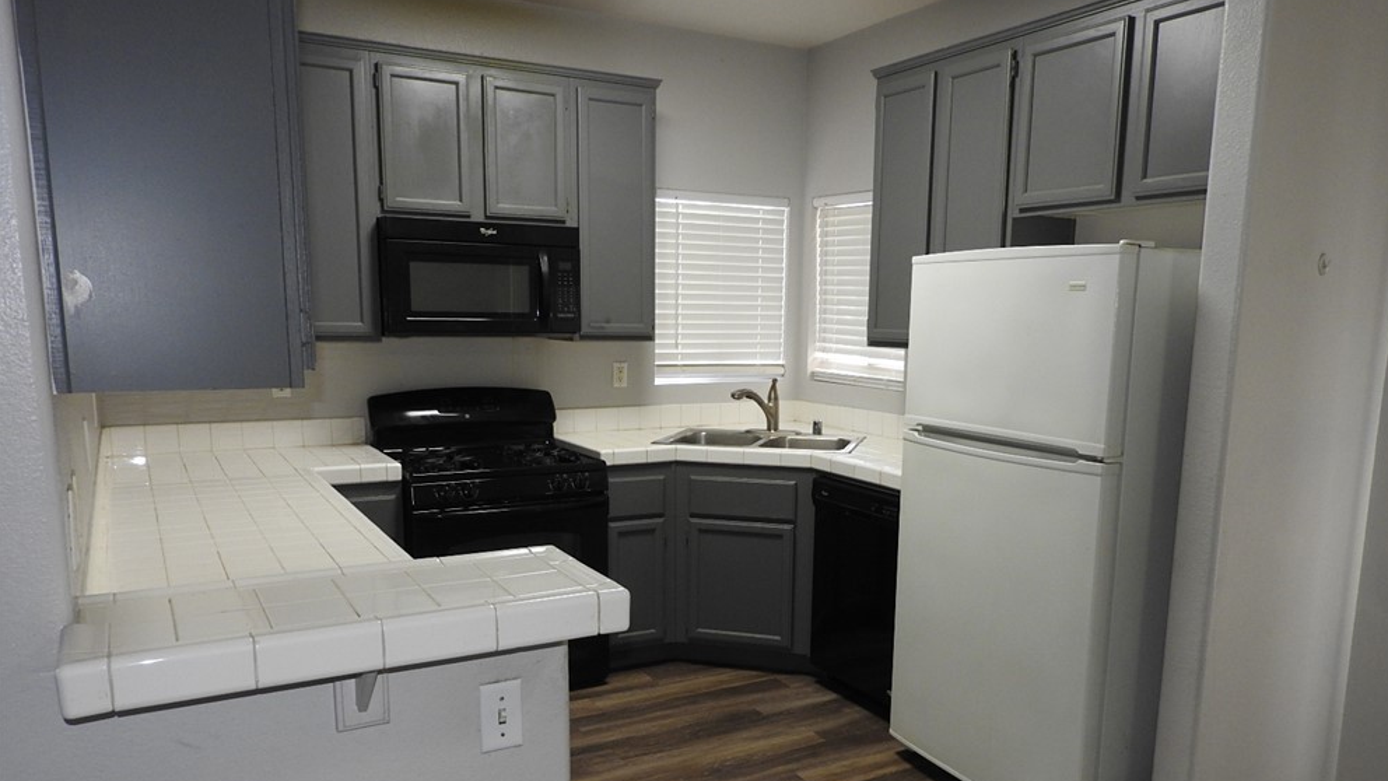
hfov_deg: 69.8
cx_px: 714
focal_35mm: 27
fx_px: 994
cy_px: 488
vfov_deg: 42.6
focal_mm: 4.3
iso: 200
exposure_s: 1/30
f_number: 3.3
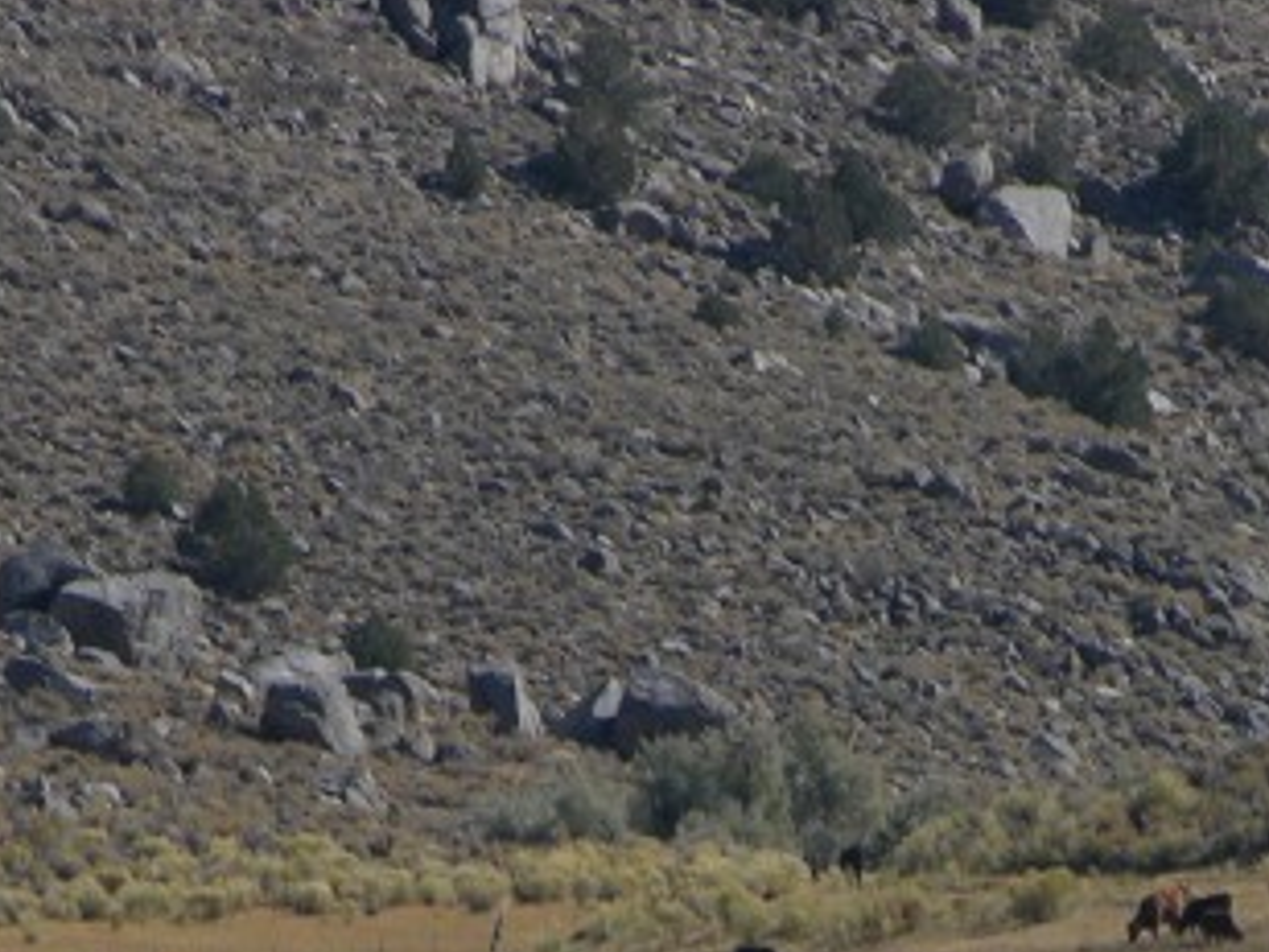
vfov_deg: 1.6
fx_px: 34130
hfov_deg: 2.1
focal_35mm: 931
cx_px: 952
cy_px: 1150
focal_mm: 71.2
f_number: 5.9
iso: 50
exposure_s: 1/319
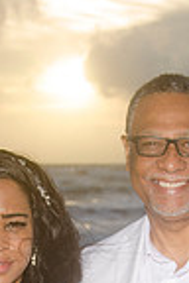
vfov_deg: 12.6
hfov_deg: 8.6
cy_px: 330
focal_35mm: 159
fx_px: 1252
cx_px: 89
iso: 100
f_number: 5.6
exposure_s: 1/250
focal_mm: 34
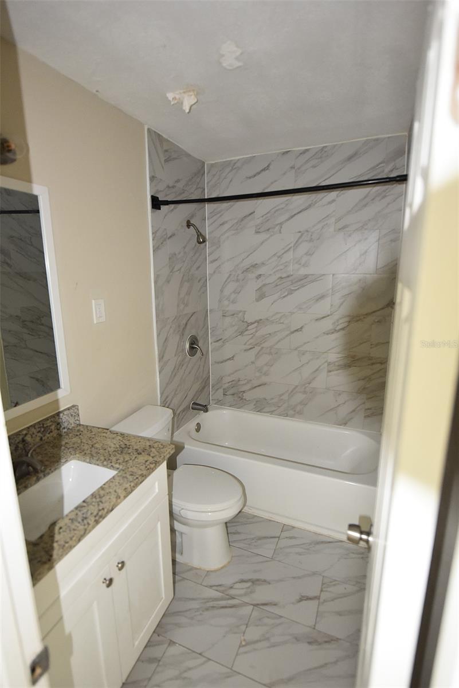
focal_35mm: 18
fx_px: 344
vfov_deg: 90.0
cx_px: 230
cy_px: 344
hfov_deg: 67.4
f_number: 2.8
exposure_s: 1/60
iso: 3200
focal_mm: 18
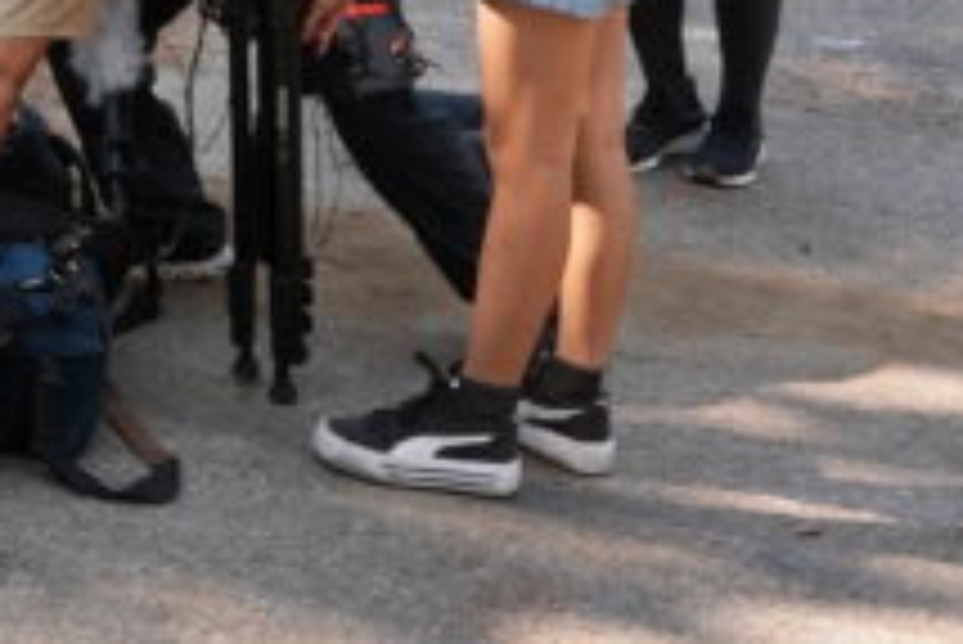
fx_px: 2302
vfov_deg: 14.4
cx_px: -382
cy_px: -439
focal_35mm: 86
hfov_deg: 20.9
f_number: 13
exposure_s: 1/125
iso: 800
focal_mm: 24
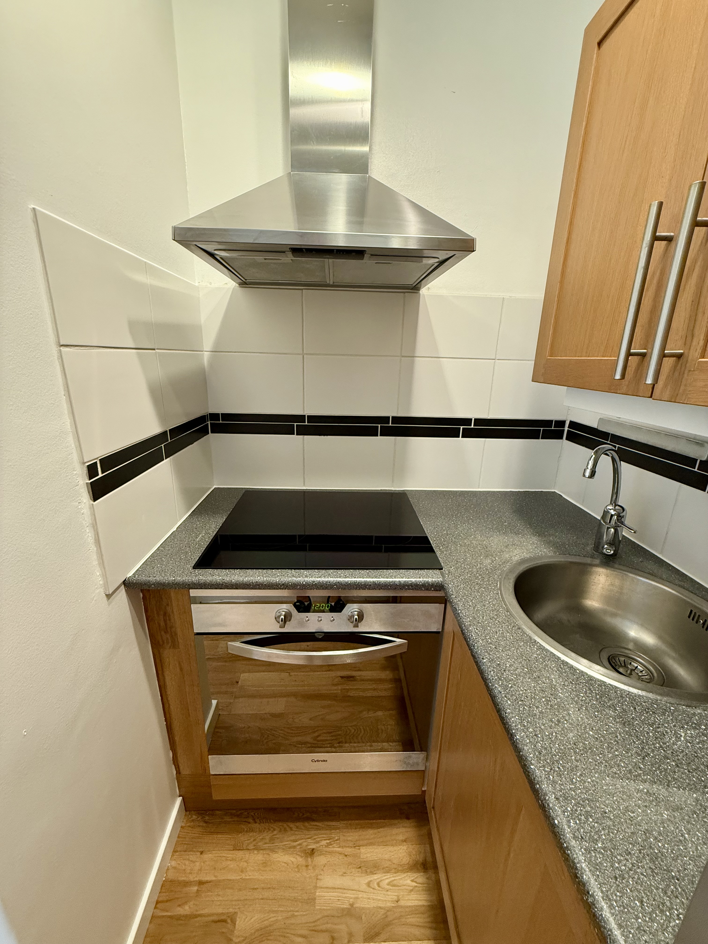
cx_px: 354
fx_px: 382
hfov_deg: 85.7
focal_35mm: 14
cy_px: 472
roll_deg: -1.3
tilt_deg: -16.6
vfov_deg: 102.1
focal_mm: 2.22
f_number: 2.2
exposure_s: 1/50
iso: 320
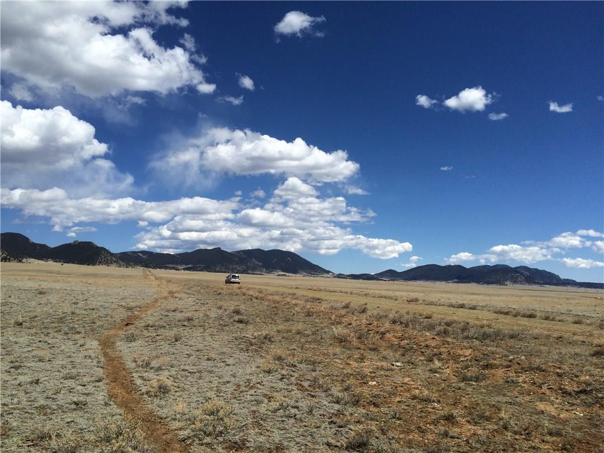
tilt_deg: +3.8
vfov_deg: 48.2
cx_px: 302
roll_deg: -0.8
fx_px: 506
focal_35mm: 29
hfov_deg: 61.7
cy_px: 226
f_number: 2.2
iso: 32
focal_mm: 4.15
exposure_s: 1/4566
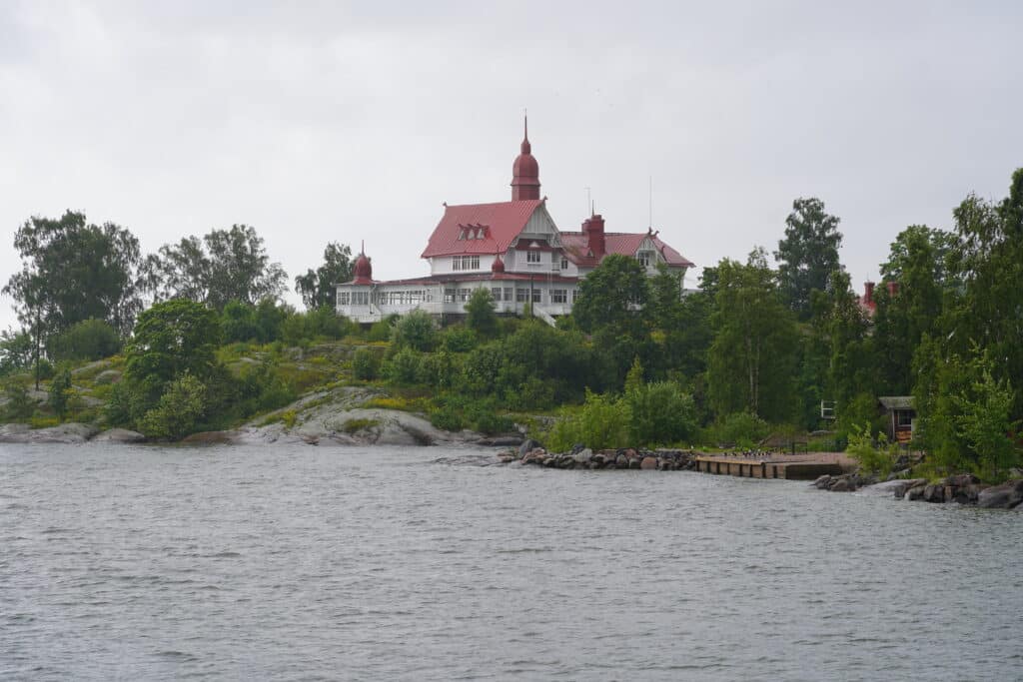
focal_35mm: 105
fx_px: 2984
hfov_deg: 19.5
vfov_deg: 13.0
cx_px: 512
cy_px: 341
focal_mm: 105
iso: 100
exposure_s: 1/200
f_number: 6.3
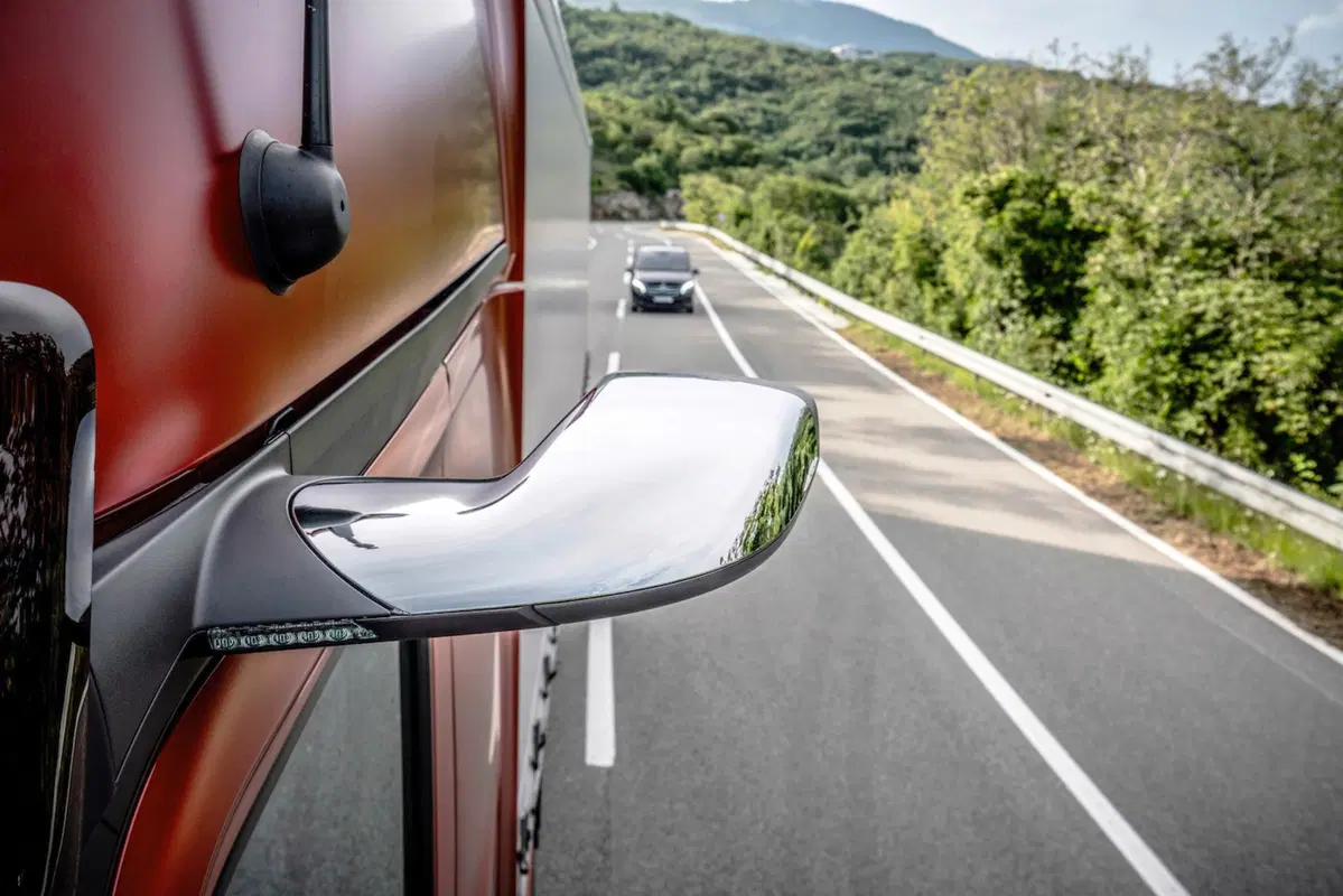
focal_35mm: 35
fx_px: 1306
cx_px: 672
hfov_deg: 54.4
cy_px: 448
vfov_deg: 37.9
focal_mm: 35
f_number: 11
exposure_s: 1/100
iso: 100
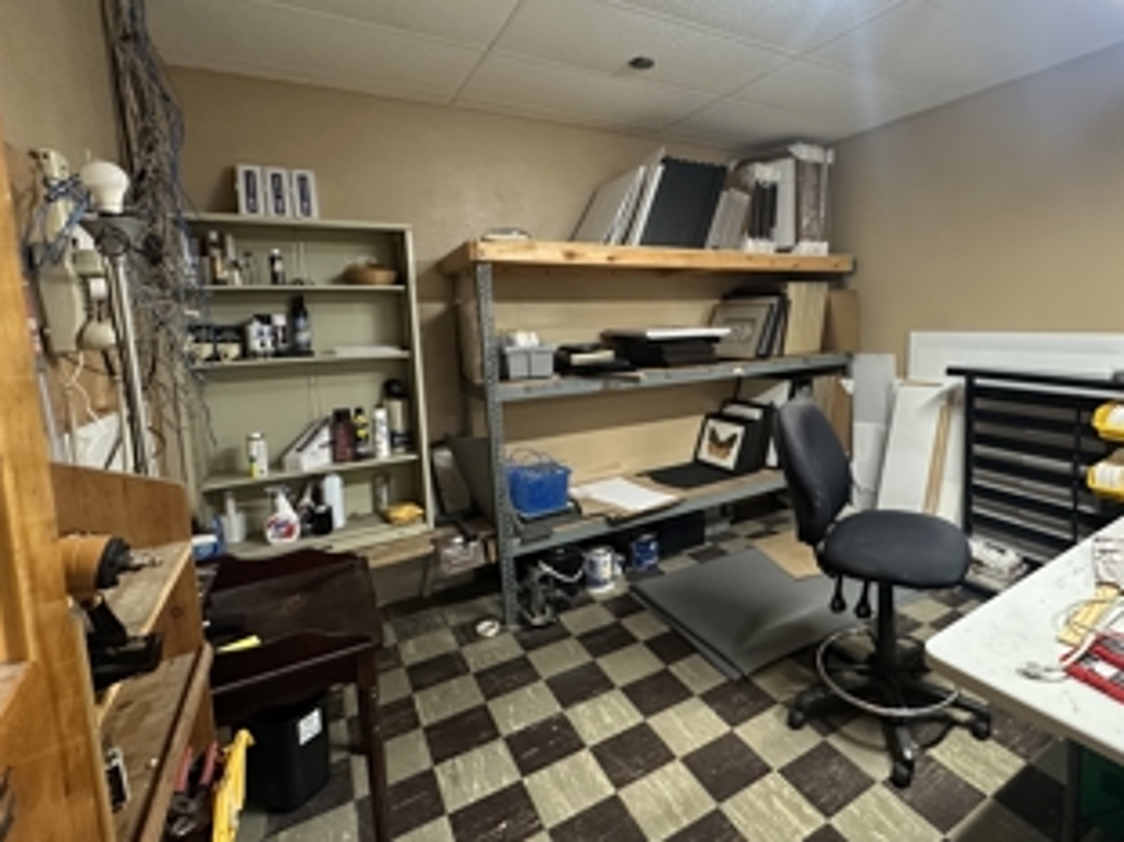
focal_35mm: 18
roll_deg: +1.4
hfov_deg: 86.2
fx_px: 584
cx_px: 698
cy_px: 365
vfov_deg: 71.2
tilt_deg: -5.3
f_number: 2.2
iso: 400
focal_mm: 2.22
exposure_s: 1/60
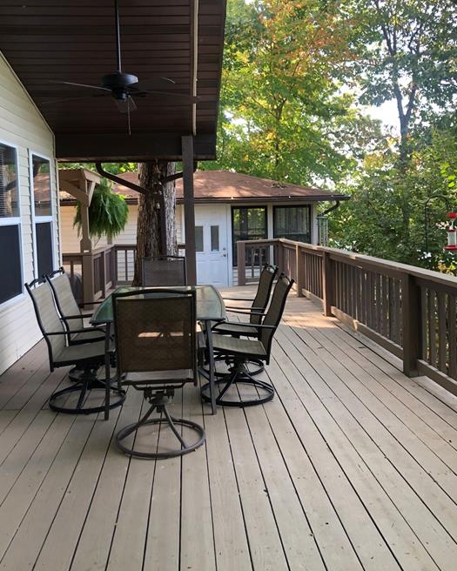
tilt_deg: -4.4
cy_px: 257
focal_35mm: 32
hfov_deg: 45.8
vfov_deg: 55.6
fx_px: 541
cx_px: 209
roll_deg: +2.0
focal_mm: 3.99
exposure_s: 1/120
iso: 40
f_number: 1.8
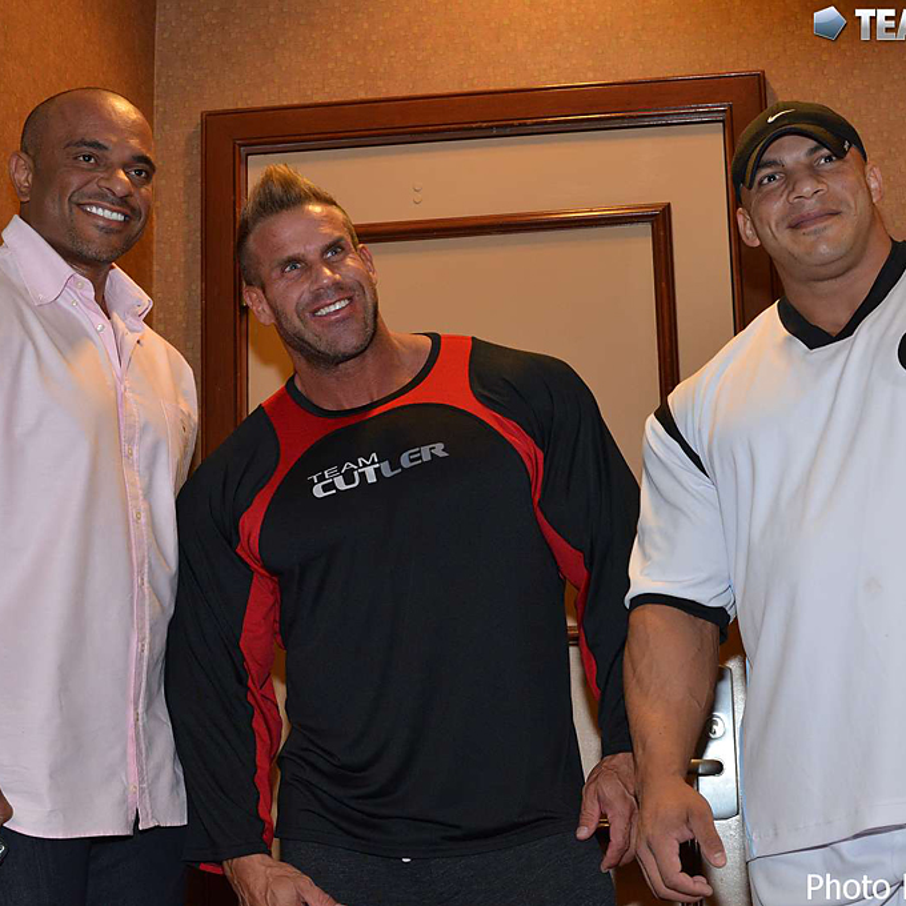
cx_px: 497
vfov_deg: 26.9
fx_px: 1895
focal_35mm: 64
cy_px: 454
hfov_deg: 26.9
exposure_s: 1/60
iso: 2000
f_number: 9
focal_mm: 50
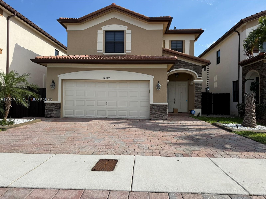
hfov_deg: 71.6
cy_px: 100
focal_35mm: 24
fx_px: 184
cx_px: 133
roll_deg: -0.9
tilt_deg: +0.4
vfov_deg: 56.8
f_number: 1.78
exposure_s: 1/5714
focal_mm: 6.76
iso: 80
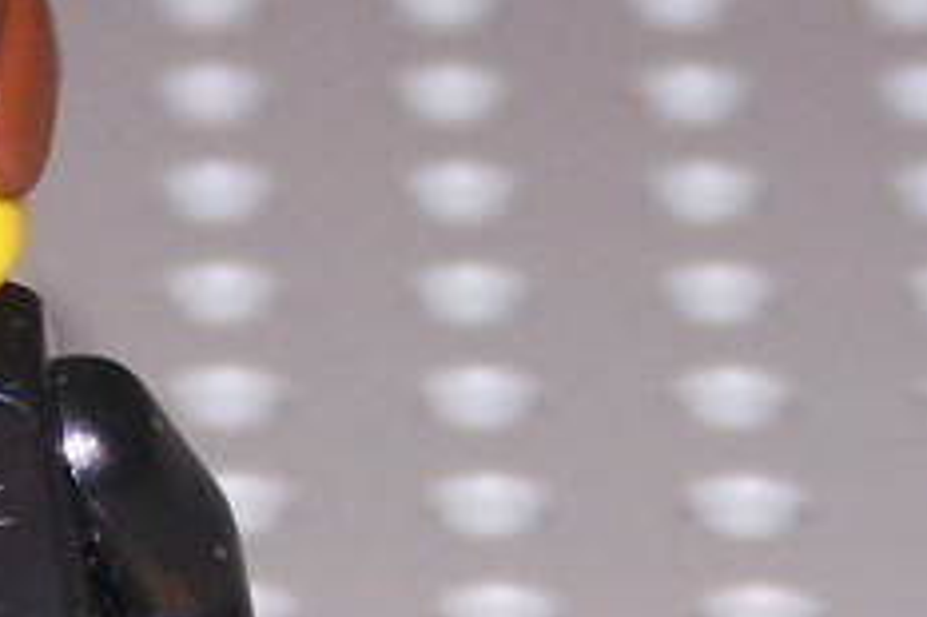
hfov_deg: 6.8
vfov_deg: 4.6
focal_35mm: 300
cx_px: -157
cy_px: 595
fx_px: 7719
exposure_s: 1/100
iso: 140
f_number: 3.2
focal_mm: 17.5
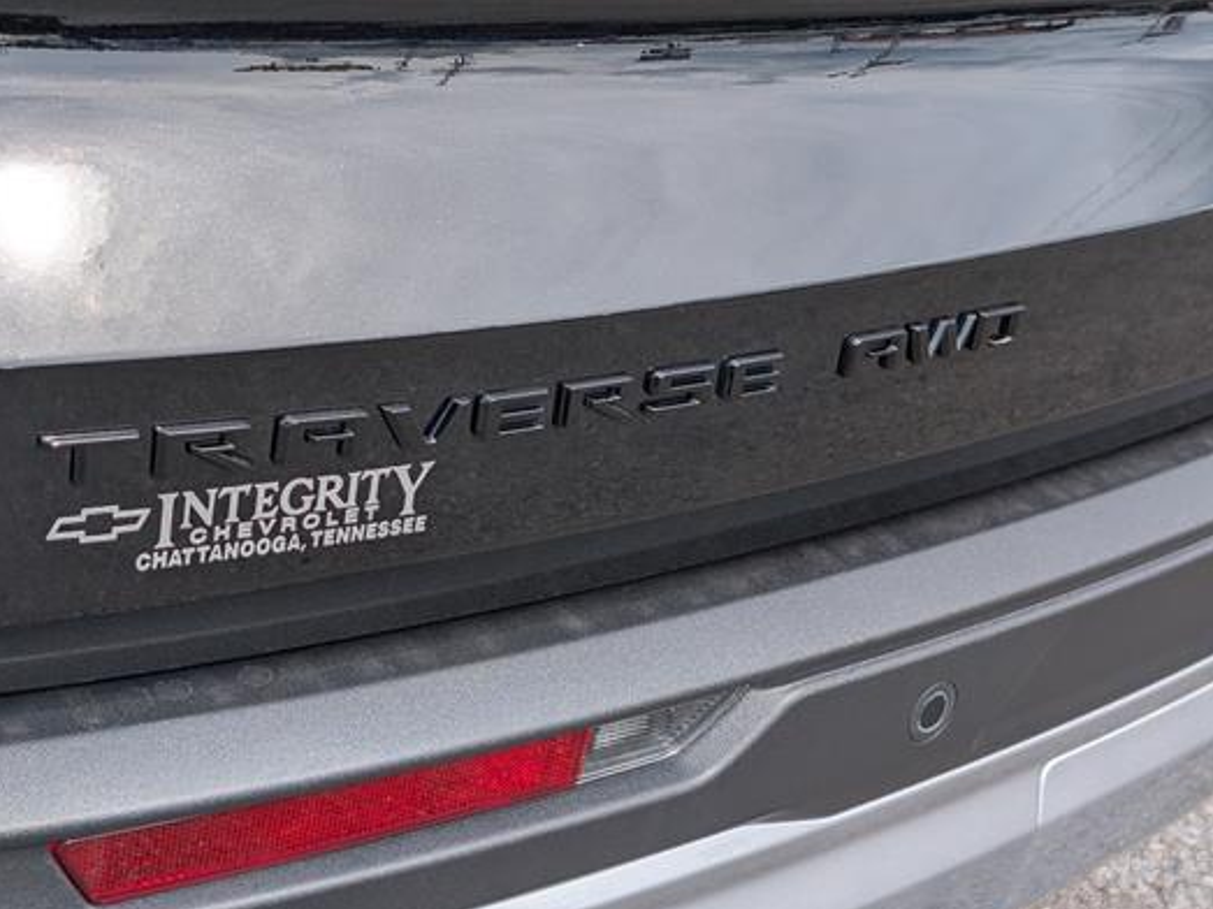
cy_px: 443
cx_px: 622
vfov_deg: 24.4
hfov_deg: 32.2
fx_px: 2102
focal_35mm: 60
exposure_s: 1/588
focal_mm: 6.9
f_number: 1.68
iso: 22
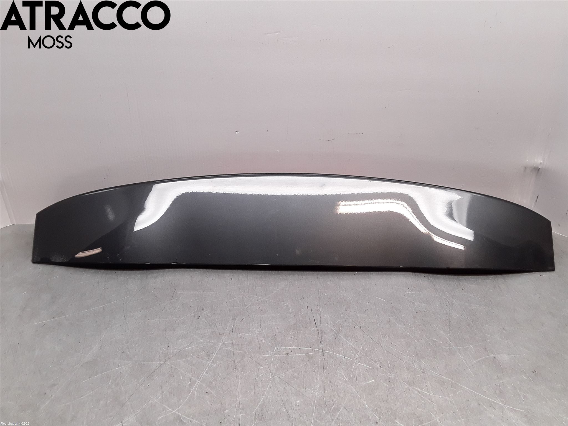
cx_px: 284
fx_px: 459
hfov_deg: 63.4
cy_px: 213
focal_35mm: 28
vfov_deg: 49.7
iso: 64
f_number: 1.9
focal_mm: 2.91
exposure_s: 1/100
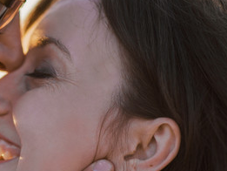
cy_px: 133
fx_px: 1214
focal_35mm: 185
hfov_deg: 10.6
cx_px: 7
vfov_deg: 8.0
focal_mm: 85
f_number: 1.6
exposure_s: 1/2500
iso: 100
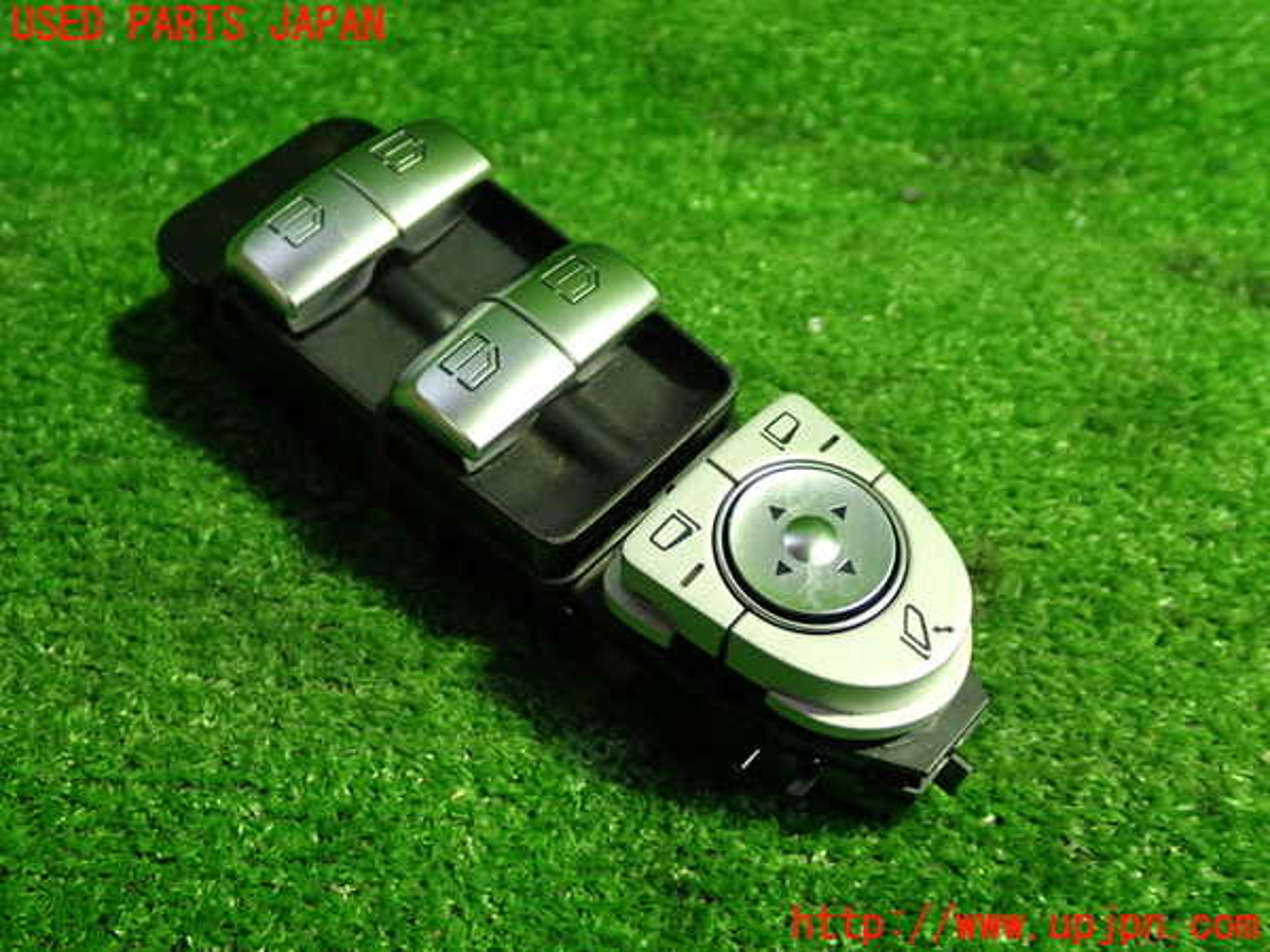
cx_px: 635
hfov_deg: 51.4
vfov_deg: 39.7
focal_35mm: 36
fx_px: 1321
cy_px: 476
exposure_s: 1/40
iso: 400
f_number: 2.5
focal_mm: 6.37
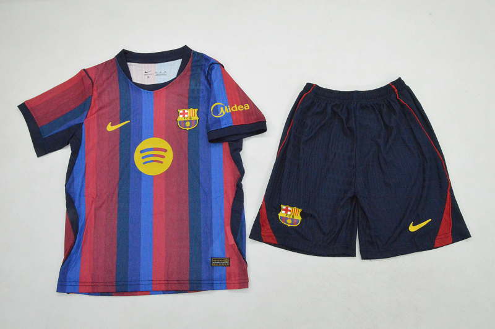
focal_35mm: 32
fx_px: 433
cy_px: 164
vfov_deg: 41.6
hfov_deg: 59.5
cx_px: 248
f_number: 25
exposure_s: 1/125
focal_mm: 21
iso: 6400
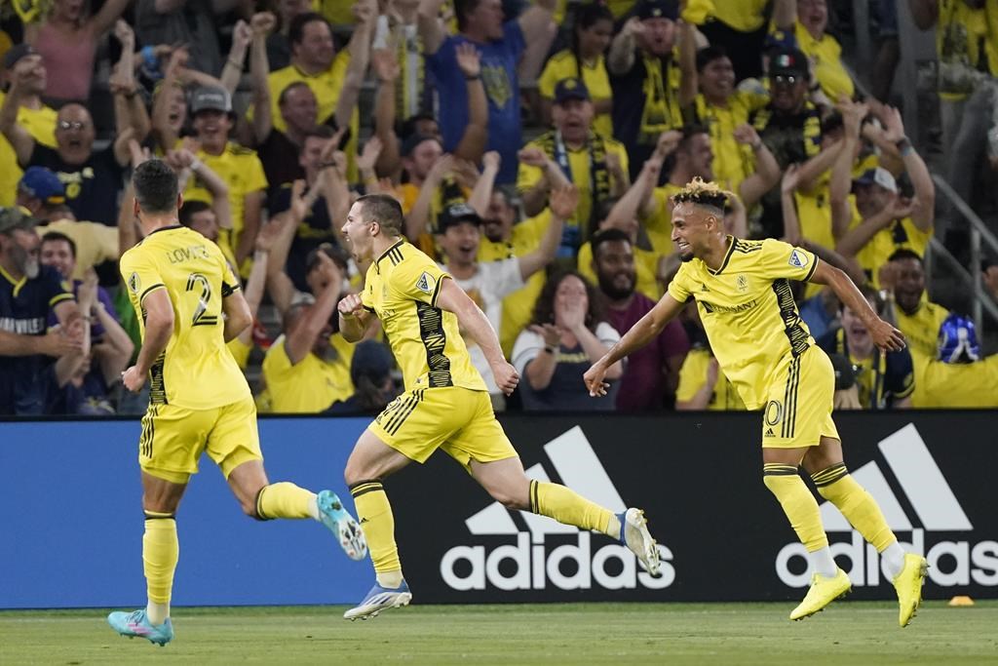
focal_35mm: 600
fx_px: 16635
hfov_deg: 3.4
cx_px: 499
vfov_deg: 2.3
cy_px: 333
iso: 5000
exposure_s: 1/1600
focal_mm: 600
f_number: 4
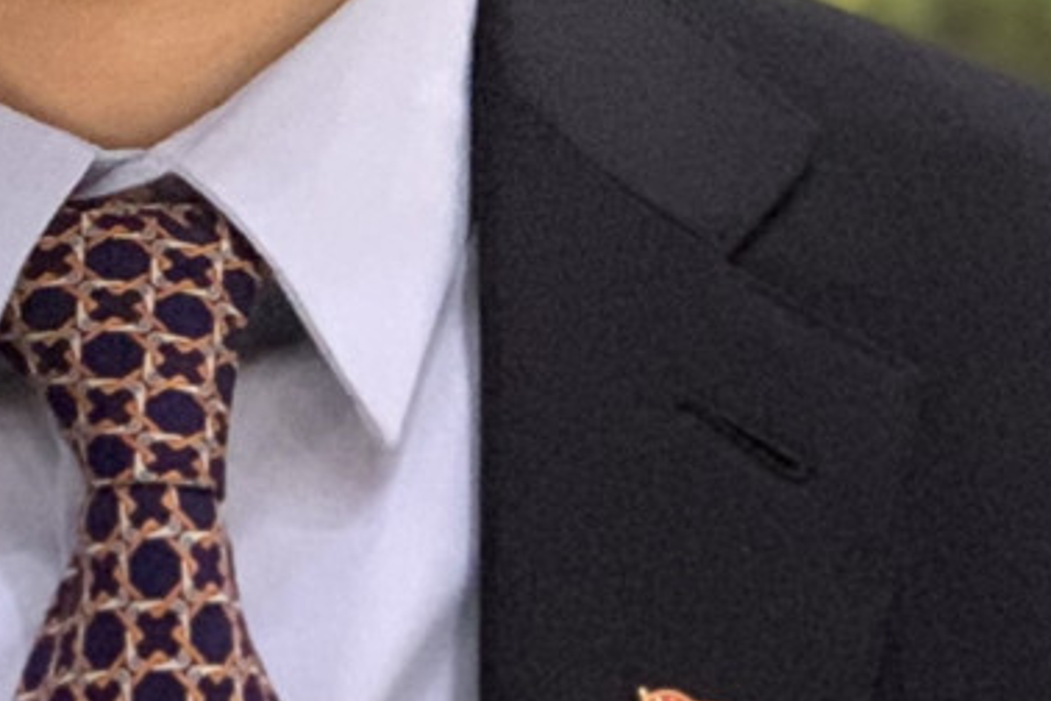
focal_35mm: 286
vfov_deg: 4.8
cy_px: -300
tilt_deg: +6.1
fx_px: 8349
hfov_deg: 7.2
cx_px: 114
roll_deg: +0.0
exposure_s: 1/33
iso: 320
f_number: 2.4
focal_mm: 6
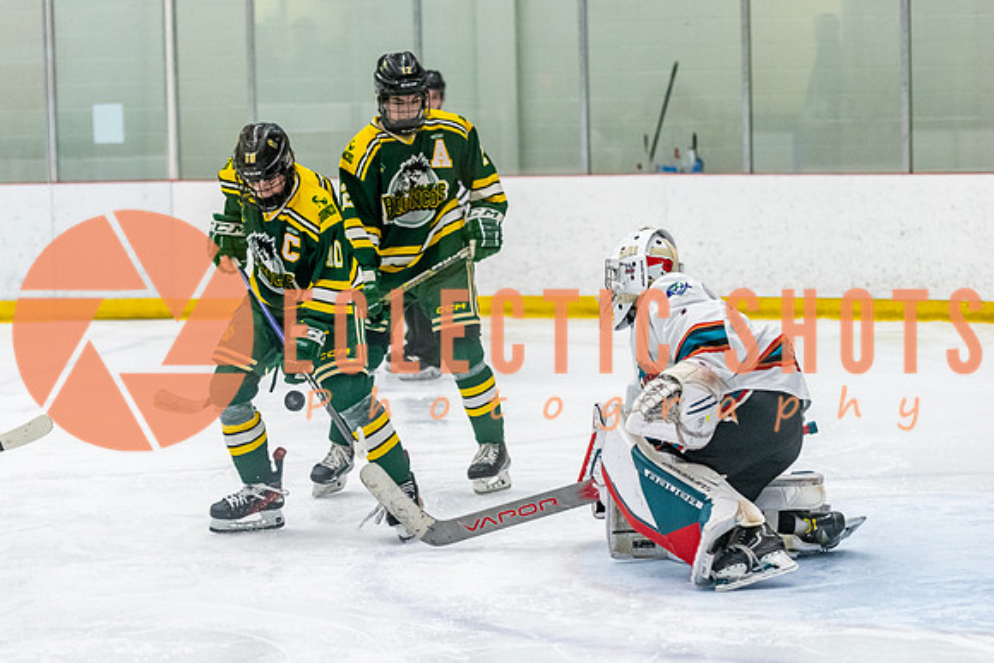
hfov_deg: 16.5
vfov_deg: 11.1
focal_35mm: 124
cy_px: 333
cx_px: 596
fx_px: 3419
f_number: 2.8
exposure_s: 1/800
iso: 4000
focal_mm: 86
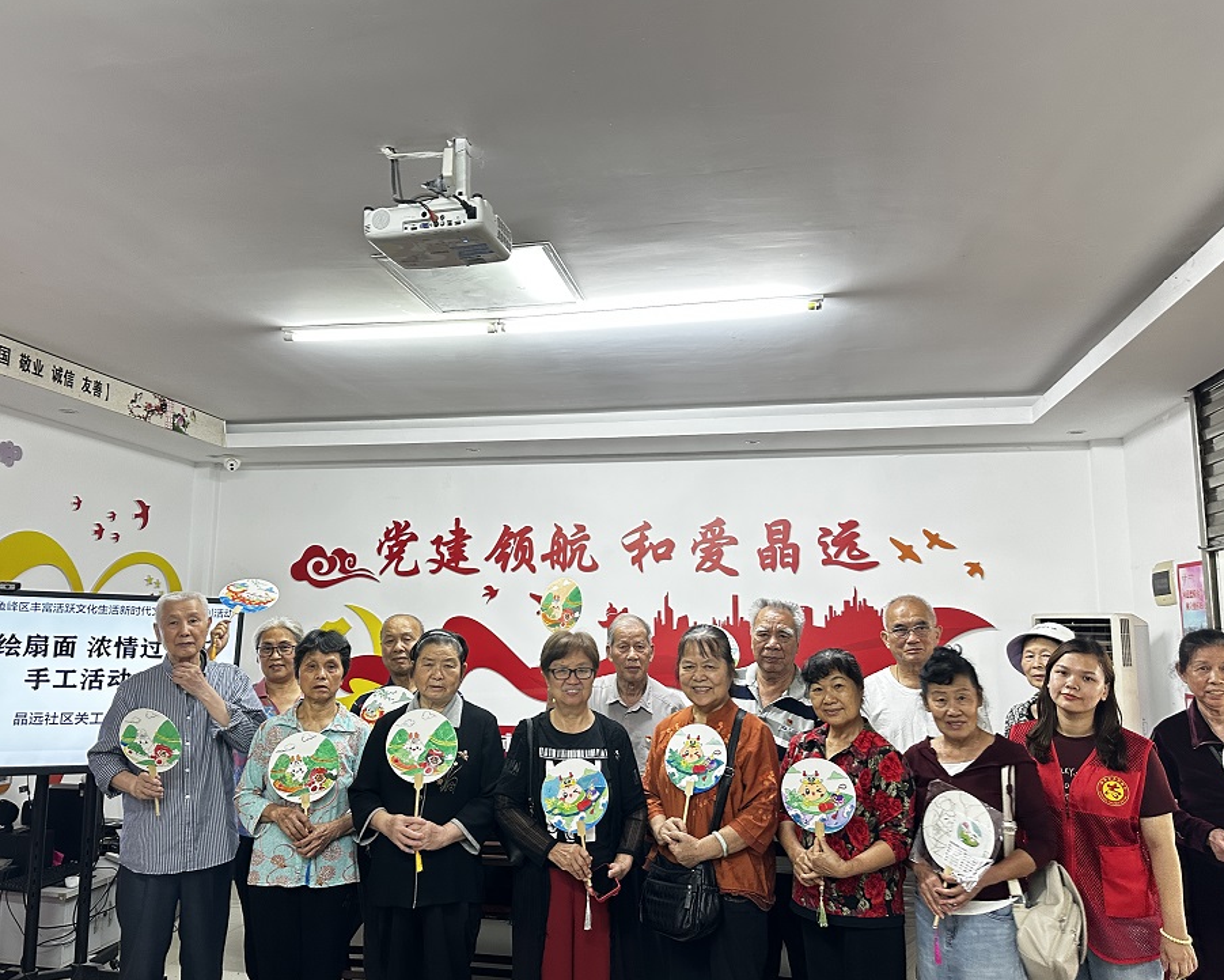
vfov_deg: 54.9
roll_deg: -1.1
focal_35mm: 26
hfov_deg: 65.9
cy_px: 492
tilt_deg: +6.8
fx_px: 942
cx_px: 569
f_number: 1.78
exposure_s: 1/50
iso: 320
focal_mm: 6.86
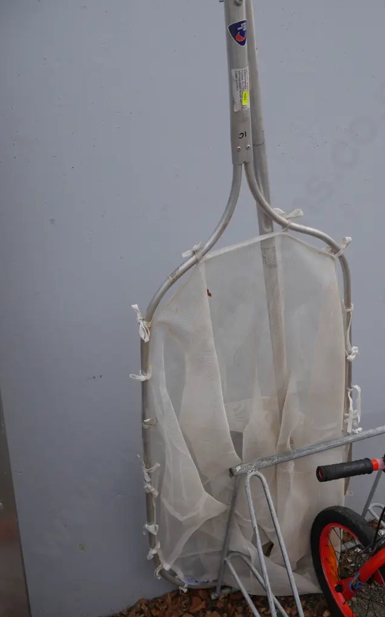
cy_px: 310
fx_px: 537
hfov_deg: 39.3
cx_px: 228
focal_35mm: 32
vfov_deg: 59.7
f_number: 5
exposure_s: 1/200
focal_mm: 15
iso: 200
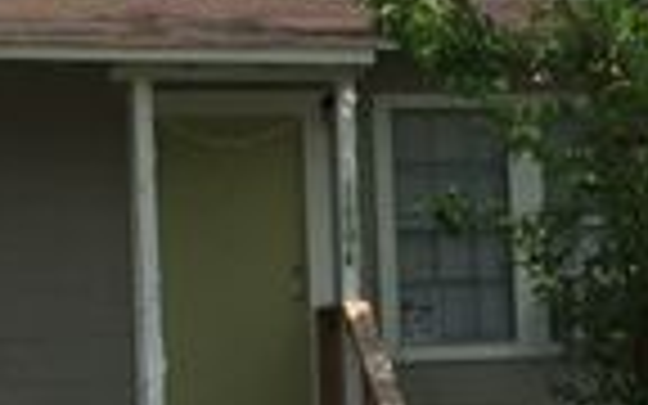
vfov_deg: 12.2
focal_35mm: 107
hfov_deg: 18.8
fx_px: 1890
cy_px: 173
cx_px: 675
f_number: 2.2
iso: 25
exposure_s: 1/1451
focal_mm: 4.15
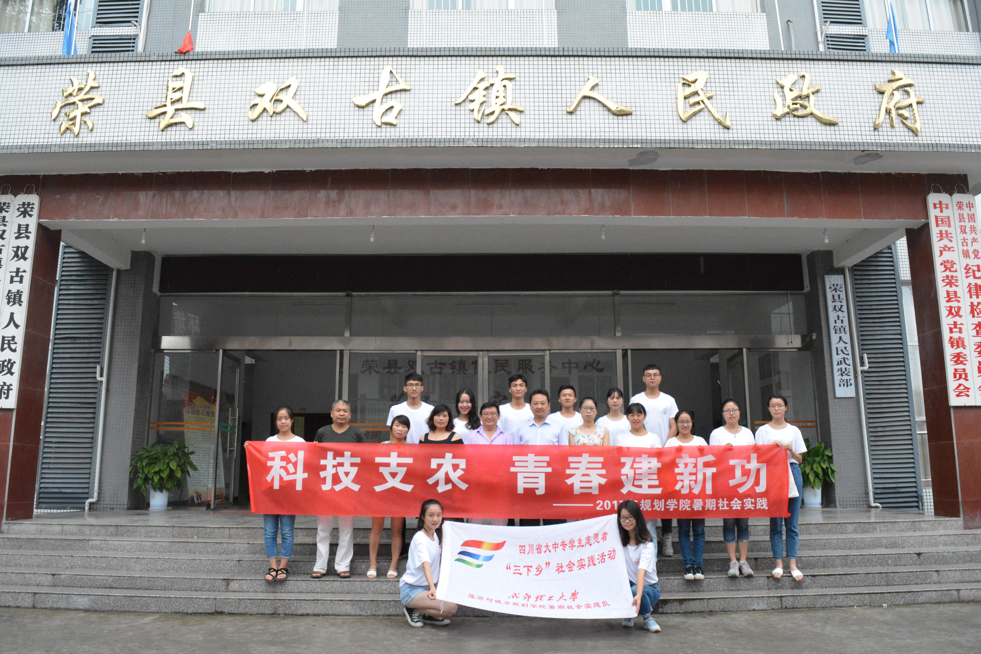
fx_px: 736
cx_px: 490
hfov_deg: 67.4
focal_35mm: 27
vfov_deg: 47.9
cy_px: 327
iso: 3200
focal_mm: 18
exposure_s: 1/320
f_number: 9
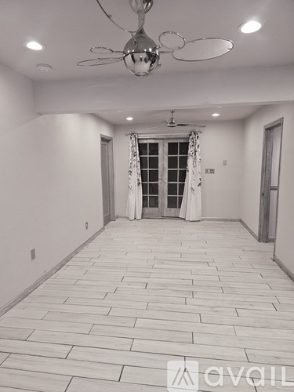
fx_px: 260
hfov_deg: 58.9
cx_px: 147
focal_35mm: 23
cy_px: 196
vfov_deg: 73.9
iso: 125
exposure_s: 1/60.2
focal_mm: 6.3
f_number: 1.7
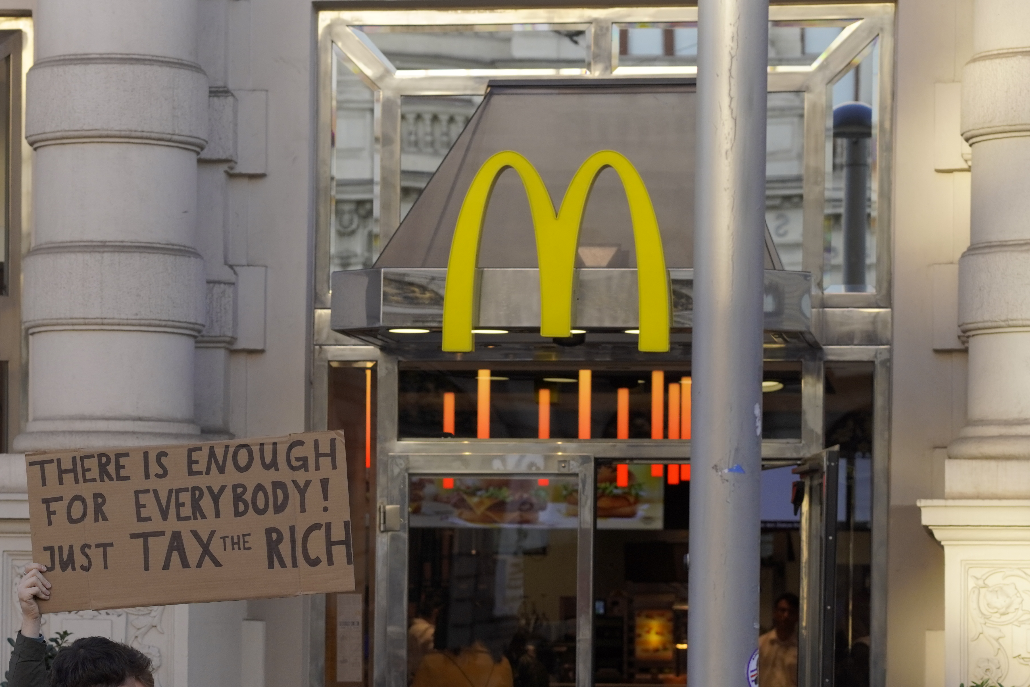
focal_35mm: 139
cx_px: 390
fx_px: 3976
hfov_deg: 14.7
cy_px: 533
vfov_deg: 9.8
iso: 400
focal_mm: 56
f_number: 3.2
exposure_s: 1/2000
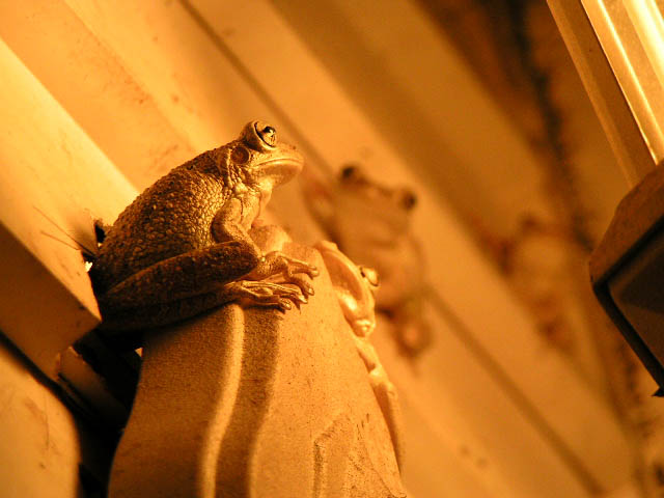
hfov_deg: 8.4
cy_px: 249
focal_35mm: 236
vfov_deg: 6.3
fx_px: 4527
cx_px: 332
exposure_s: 1/100
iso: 200
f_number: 3.5
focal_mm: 36.1
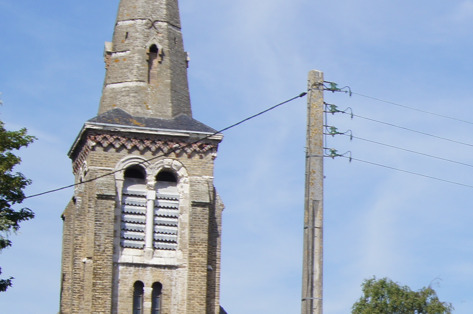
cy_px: 313
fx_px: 1693
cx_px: 561
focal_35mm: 129
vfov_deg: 10.5
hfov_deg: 15.4
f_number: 13
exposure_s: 1/160
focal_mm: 28
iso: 100
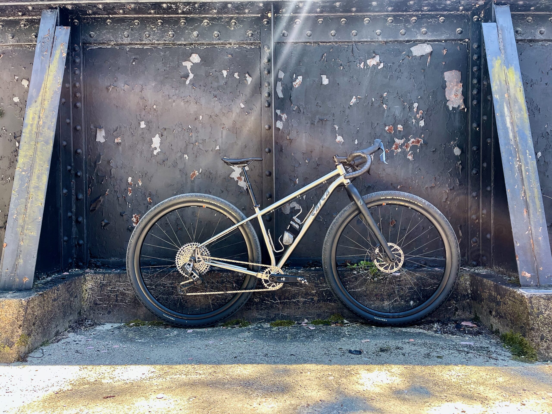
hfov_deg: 69.4
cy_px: 207
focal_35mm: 25
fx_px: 399
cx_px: 276
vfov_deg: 54.9
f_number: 1.6
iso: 32
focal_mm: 5.1
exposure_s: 1/169
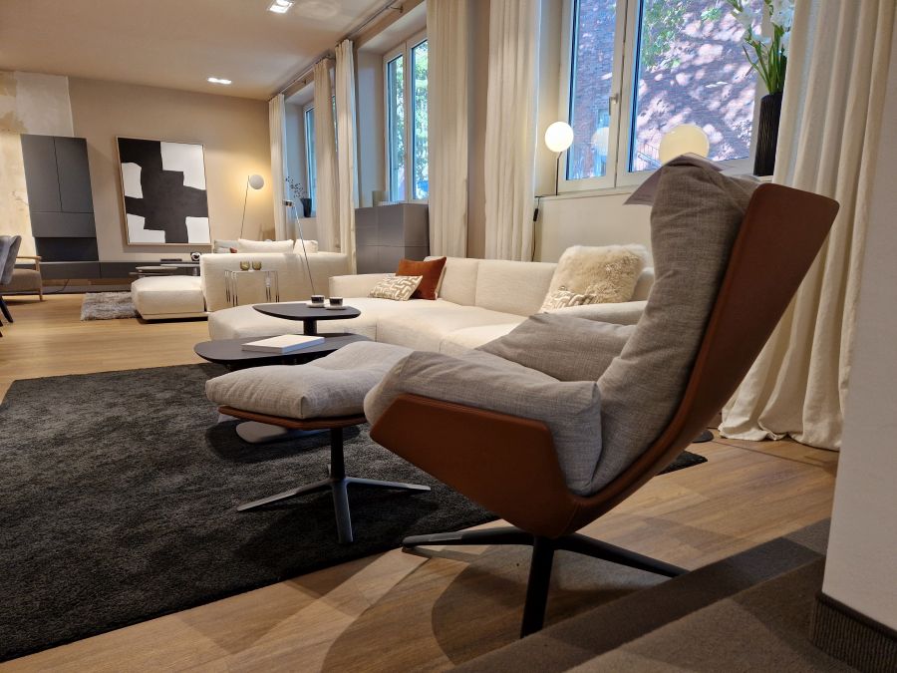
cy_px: 336
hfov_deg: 73.9
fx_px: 596
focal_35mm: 23
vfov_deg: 58.9
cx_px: 448
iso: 125
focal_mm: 5.4
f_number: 1.8
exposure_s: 1/100
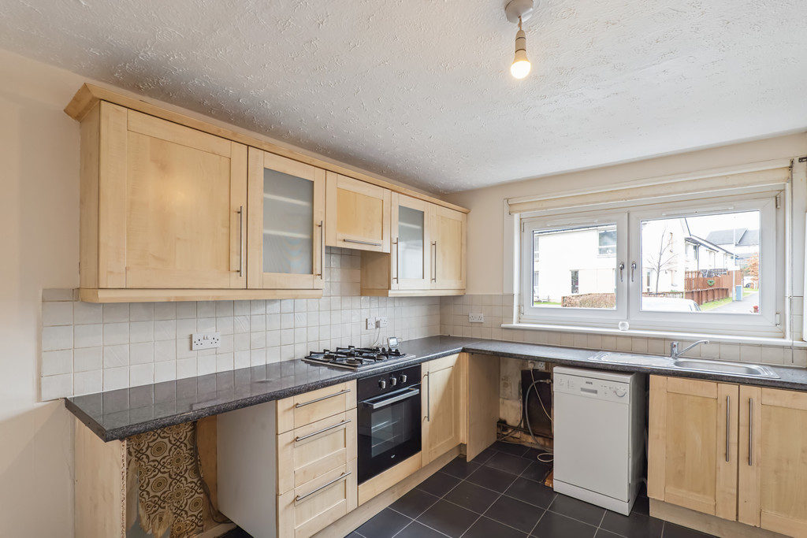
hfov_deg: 96.7
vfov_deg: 73.8
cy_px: 269
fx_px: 359
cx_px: 404
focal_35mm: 16
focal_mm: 16
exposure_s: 1/100
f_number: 8
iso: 2000
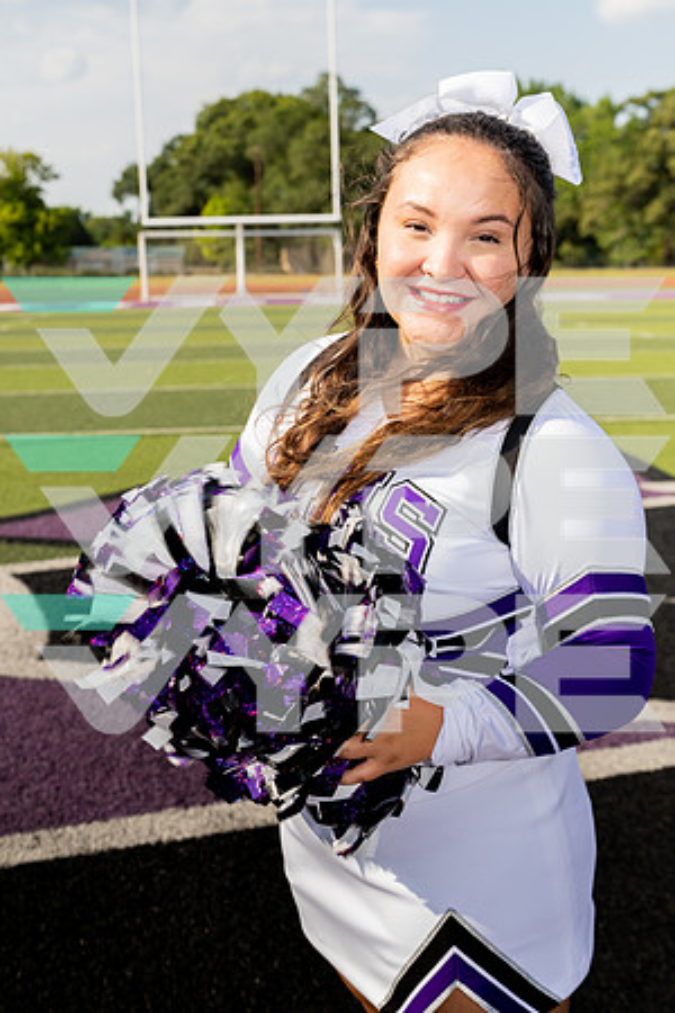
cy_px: 506
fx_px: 1519
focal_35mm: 54
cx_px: 338
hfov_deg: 25.1
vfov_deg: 36.9
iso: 100
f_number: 6.3
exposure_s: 1/250
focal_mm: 54
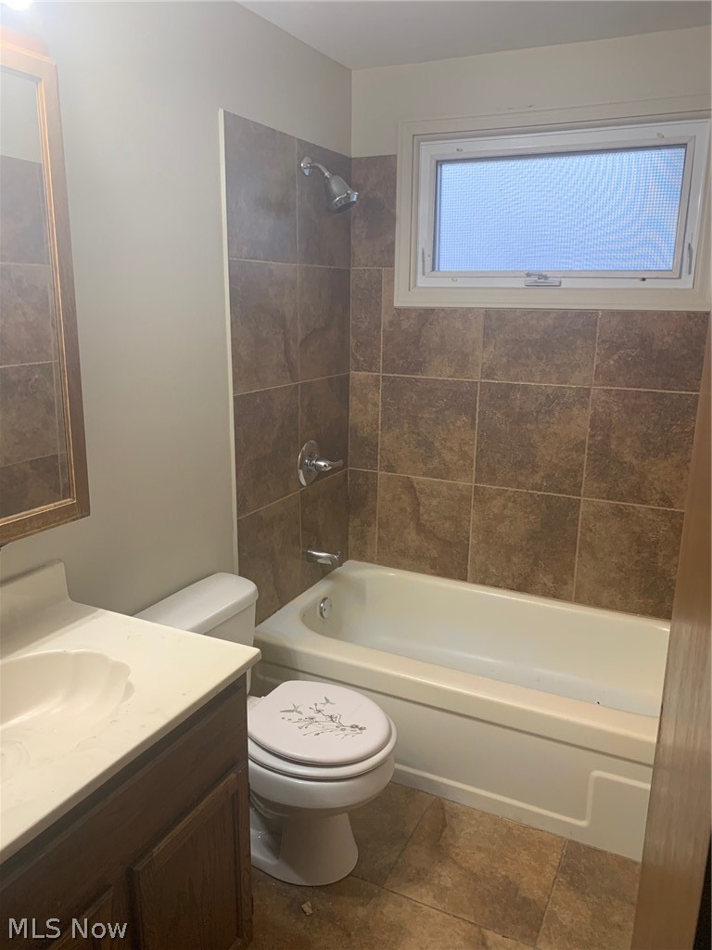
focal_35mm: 26
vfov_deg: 67.3
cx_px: 356
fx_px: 713
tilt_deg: -14.0
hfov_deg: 53.1
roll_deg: -0.3
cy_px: 475
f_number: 1.8
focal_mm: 4.25
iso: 100
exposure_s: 1/60
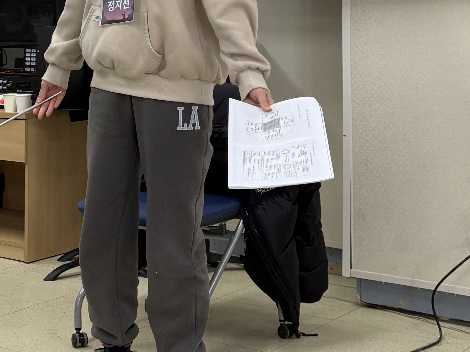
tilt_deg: +3.3
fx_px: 1059
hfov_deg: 24.7
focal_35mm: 78
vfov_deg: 18.1
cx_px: 101
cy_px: -57
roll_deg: -0.9
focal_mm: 5.96
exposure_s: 1/122
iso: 64
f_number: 1.6
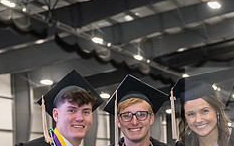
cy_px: 187
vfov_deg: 9.2
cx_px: 155
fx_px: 899
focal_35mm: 141
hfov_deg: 14.8
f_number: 4
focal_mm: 56
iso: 2500
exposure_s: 1/160
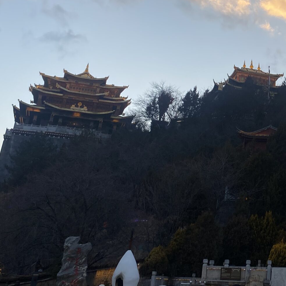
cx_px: 322
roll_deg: -1.8
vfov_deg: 27.8
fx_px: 561
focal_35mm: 60
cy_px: 40
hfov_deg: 26.2
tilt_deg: +25.5
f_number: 1.8
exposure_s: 1/407
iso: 32
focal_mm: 4.25
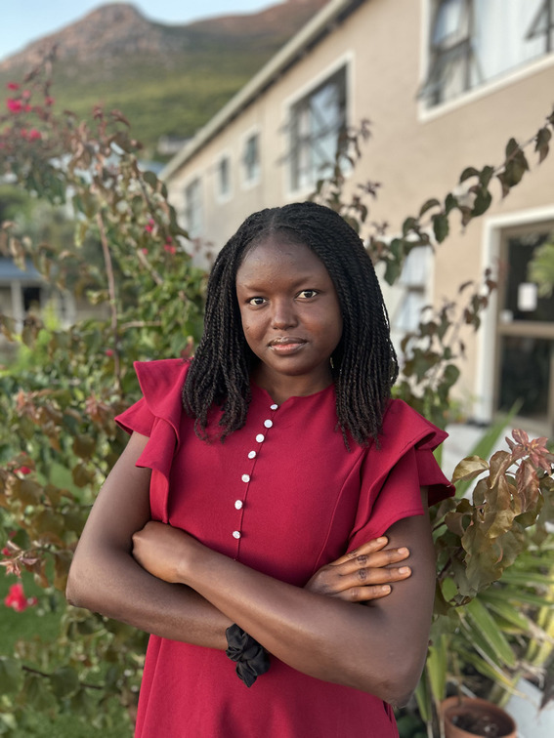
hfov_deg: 53.1
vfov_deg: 67.3
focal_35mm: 26
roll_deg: -0.1
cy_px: 369
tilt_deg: -7.4
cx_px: 277
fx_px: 555
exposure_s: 1/121
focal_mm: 5.7
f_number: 1.5
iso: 125
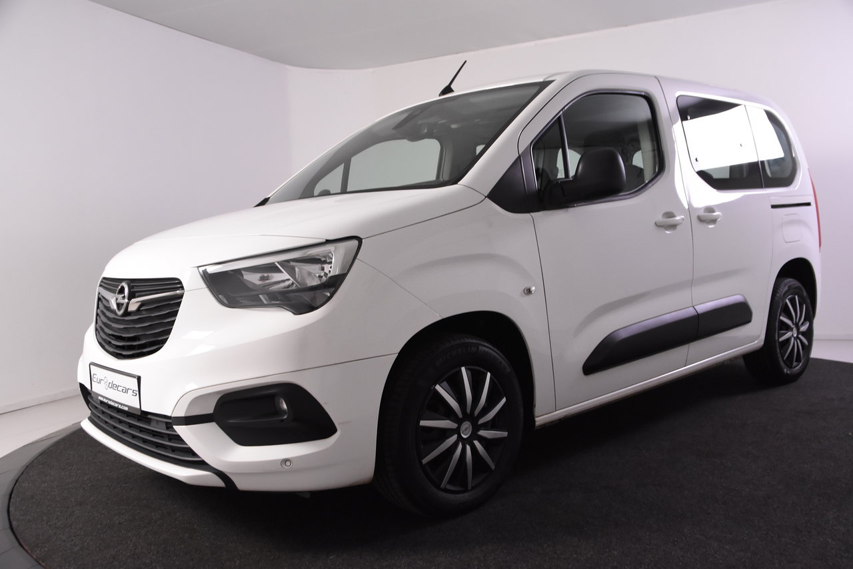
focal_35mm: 33
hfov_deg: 57.2
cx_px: 426
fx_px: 782
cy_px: 284
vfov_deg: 40.0
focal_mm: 22
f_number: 5
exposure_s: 1/100
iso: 1600
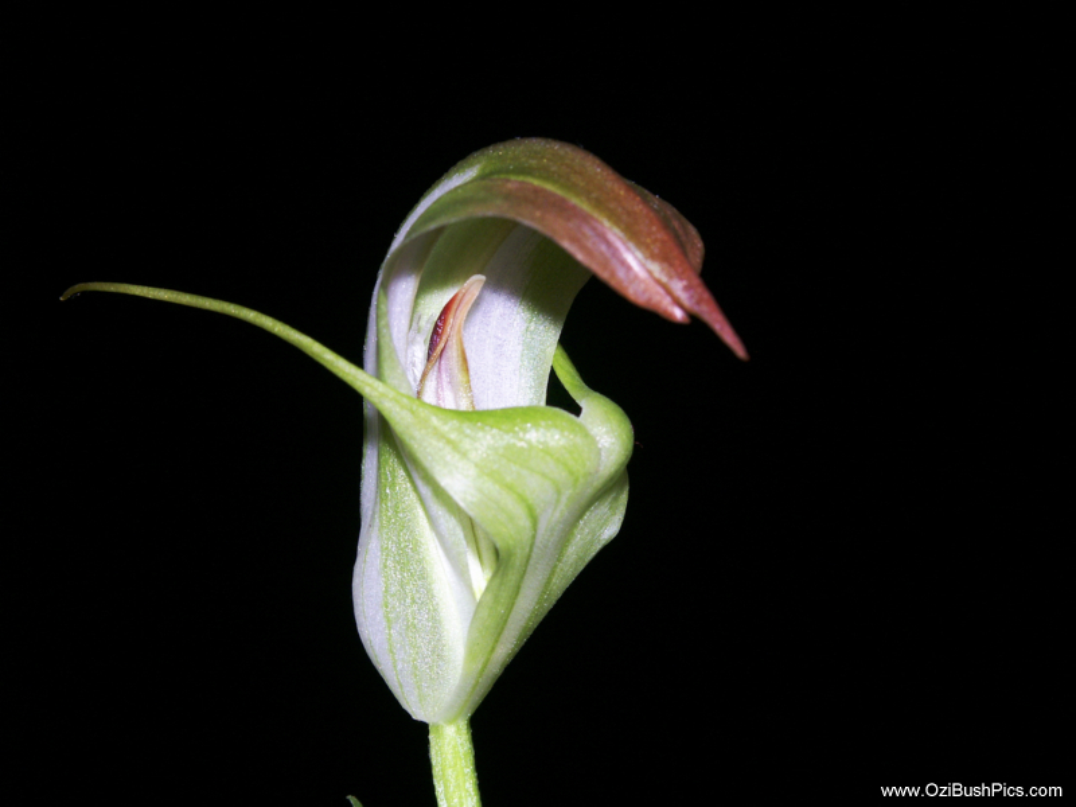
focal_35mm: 167
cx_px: 538
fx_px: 5191
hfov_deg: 11.8
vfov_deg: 8.9
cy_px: 404
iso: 100
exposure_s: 1/180
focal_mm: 42.31
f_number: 6.7
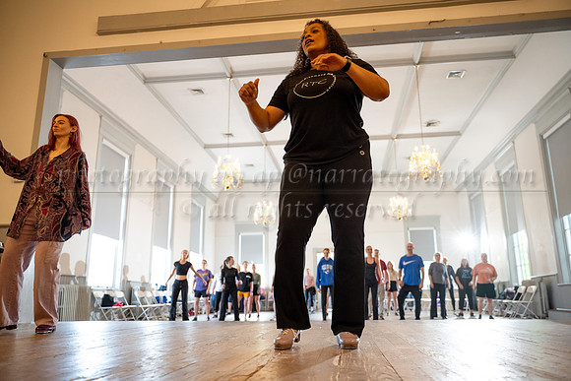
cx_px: 286
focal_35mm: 28
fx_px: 444
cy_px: 190
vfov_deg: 46.4
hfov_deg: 65.5
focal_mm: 28
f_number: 2.8
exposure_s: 1/250
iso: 1600
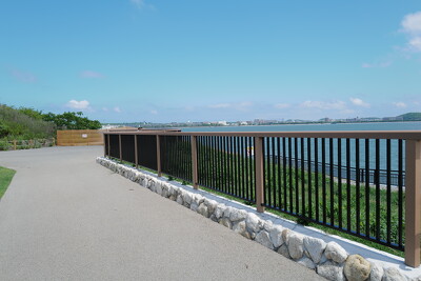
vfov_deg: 46.4
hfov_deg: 65.5
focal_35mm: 28
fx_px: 328
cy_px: 140
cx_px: 210
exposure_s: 1/500
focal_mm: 28
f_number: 5
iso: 100
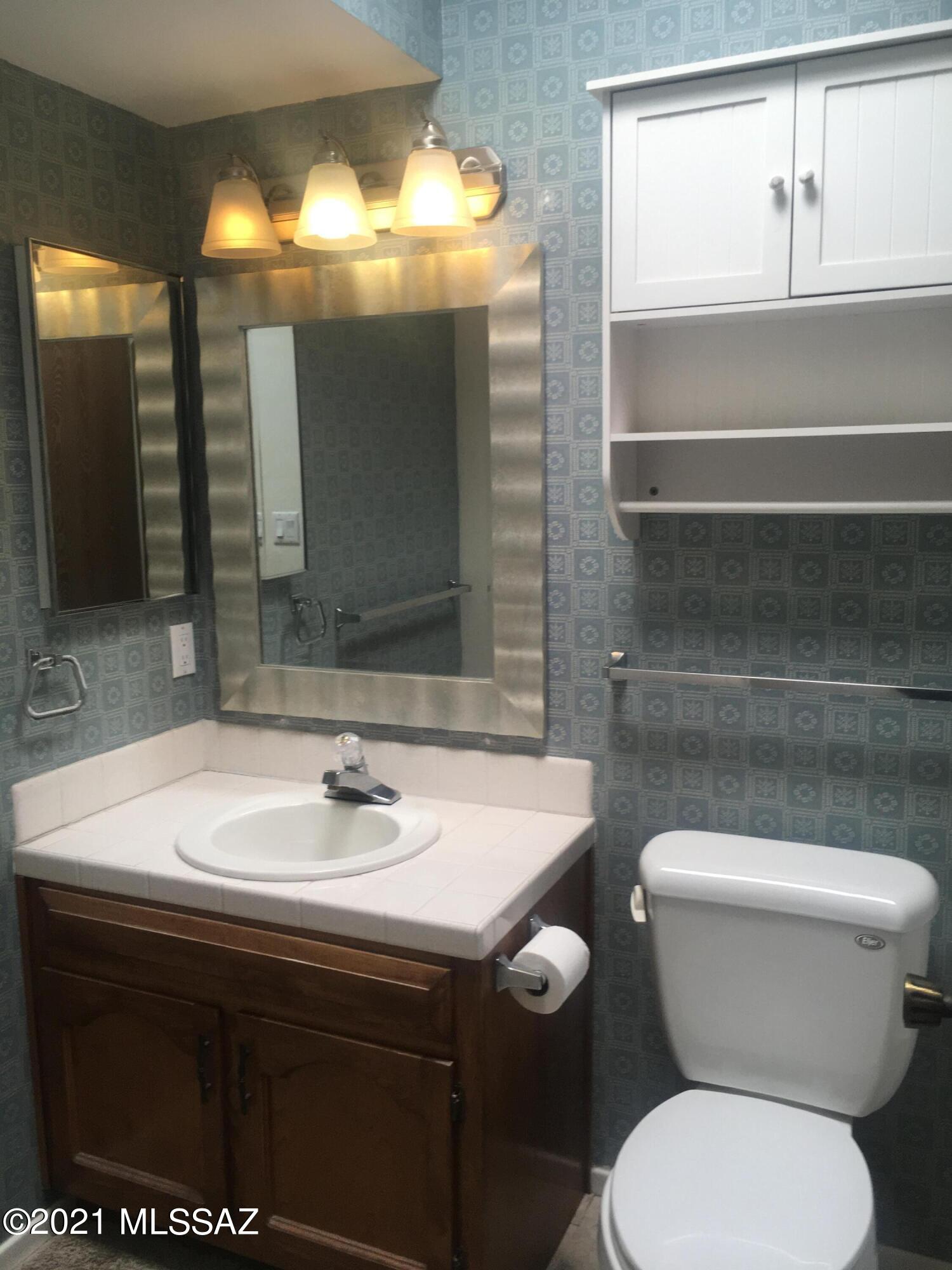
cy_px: 635
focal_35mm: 29
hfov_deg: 48.2
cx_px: 476
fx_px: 1063
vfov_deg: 61.7
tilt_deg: -9.2
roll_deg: +1.3
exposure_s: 1/100
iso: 40
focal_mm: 4.15
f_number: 2.2
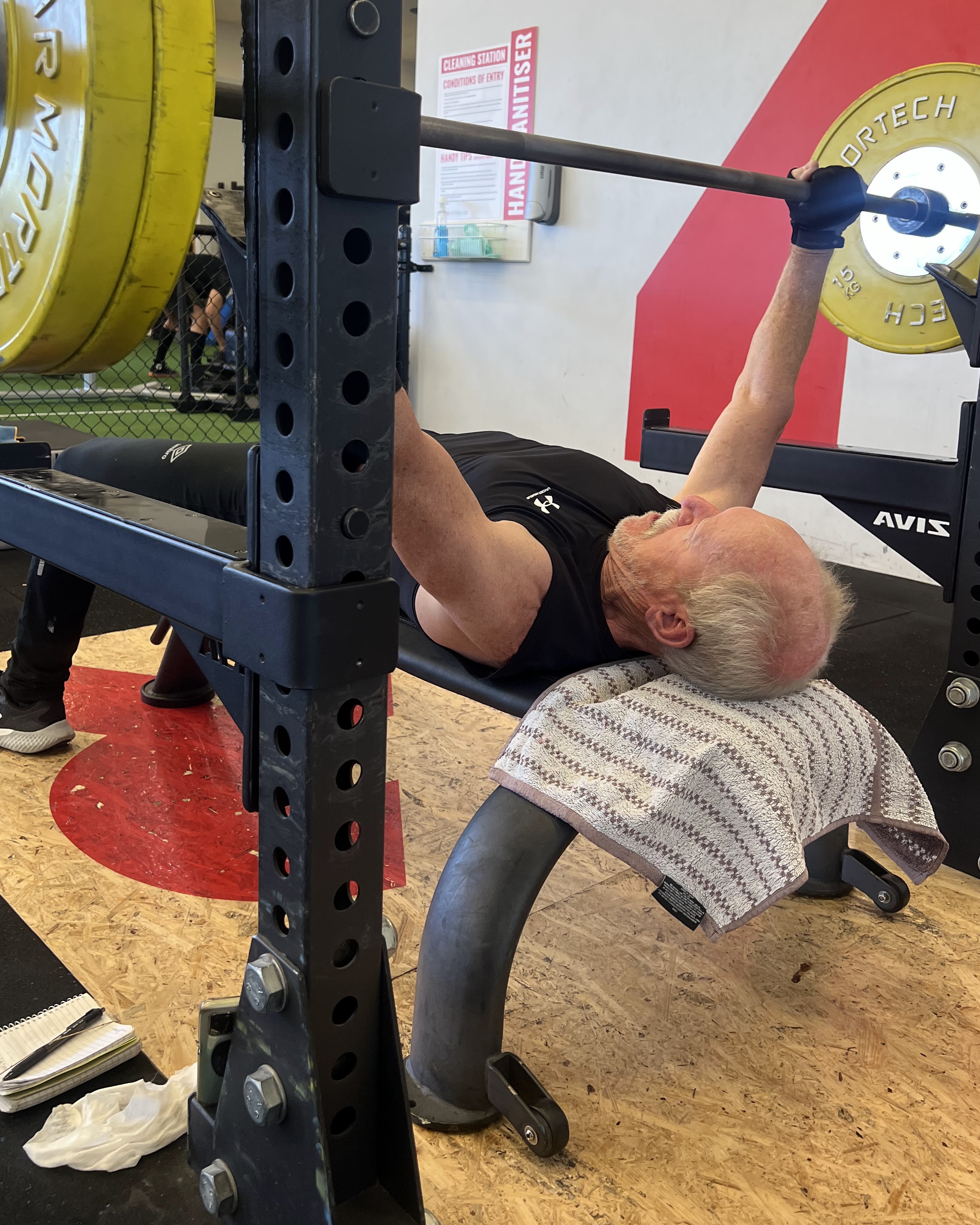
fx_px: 1124
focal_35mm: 31
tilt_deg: -10.4
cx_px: 480
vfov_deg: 56.8
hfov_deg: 47.1
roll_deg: -2.4
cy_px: 504
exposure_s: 1/100
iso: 125
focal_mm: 5.7
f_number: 1.5
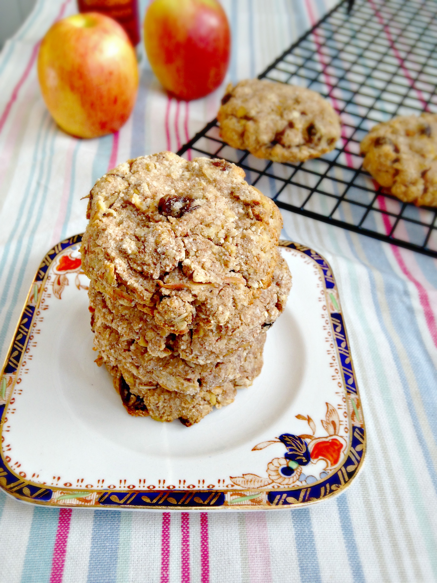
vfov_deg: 55.4
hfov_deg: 42.9
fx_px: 555
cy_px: 292
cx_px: 218
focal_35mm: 33
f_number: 2.4
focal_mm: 4.12
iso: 50
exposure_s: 1/40
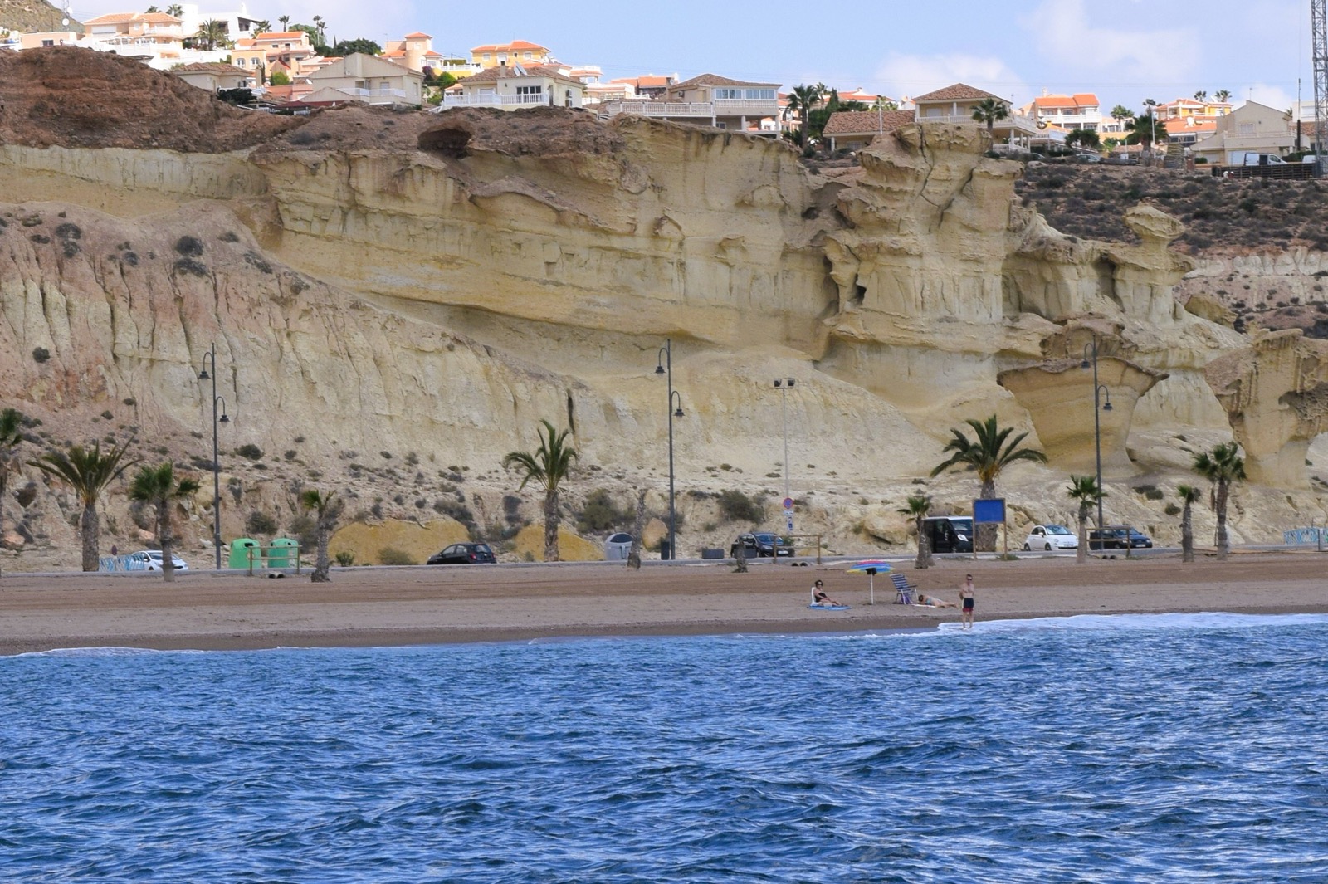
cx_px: 664
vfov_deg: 16.5
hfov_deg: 24.6
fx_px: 3042
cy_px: 442
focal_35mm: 82
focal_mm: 55
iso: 200
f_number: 10
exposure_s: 1/400
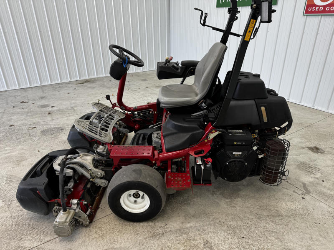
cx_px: 167
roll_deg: +0.4
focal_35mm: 24
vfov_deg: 56.8
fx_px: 232
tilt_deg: -25.6
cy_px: 125
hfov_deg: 71.6
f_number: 1.78
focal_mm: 6.76
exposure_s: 1/120
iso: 64
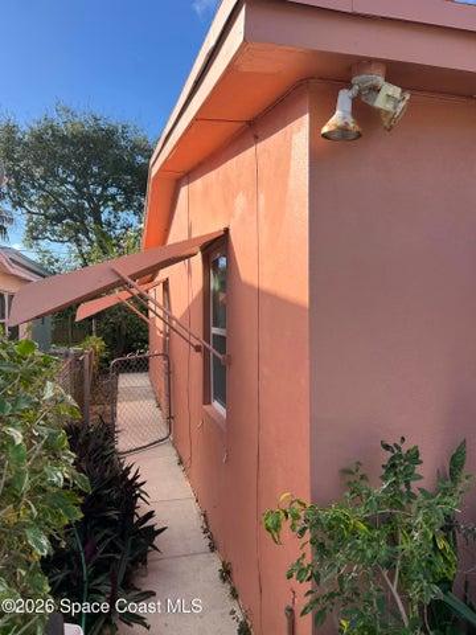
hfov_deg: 53.1
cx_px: 238
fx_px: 477
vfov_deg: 67.3
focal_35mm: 26
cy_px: 318
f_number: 1.5
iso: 50
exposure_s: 1/2083
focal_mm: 5.7
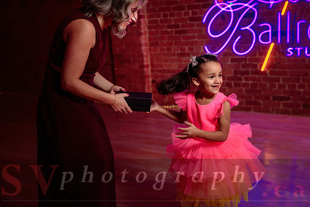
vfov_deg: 24.2
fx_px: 482
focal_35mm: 56
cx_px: 155
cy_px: 104
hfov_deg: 35.6
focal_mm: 56
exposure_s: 1/200
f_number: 3.2
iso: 500
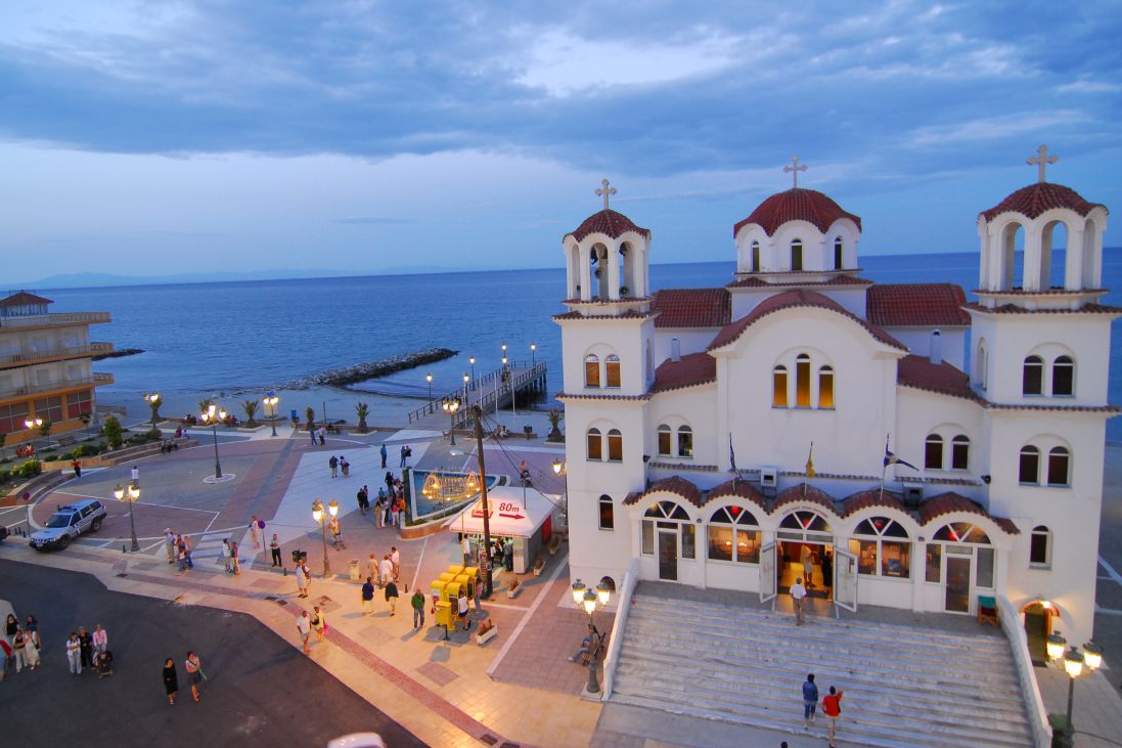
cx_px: 533
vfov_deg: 59.3
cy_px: 333
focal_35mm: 21
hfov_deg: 81.2
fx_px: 654
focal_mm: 12
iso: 400
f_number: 4
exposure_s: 1/10
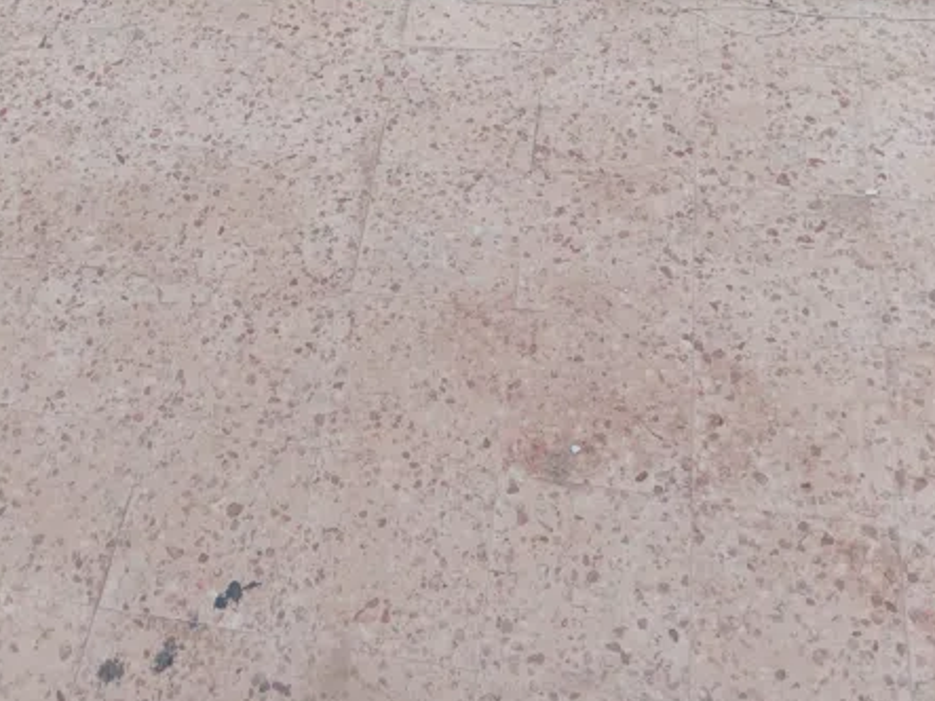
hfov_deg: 47.4
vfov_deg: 36.3
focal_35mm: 39
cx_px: 350
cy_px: 209
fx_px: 1053
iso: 100
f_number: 1.8
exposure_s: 1/50
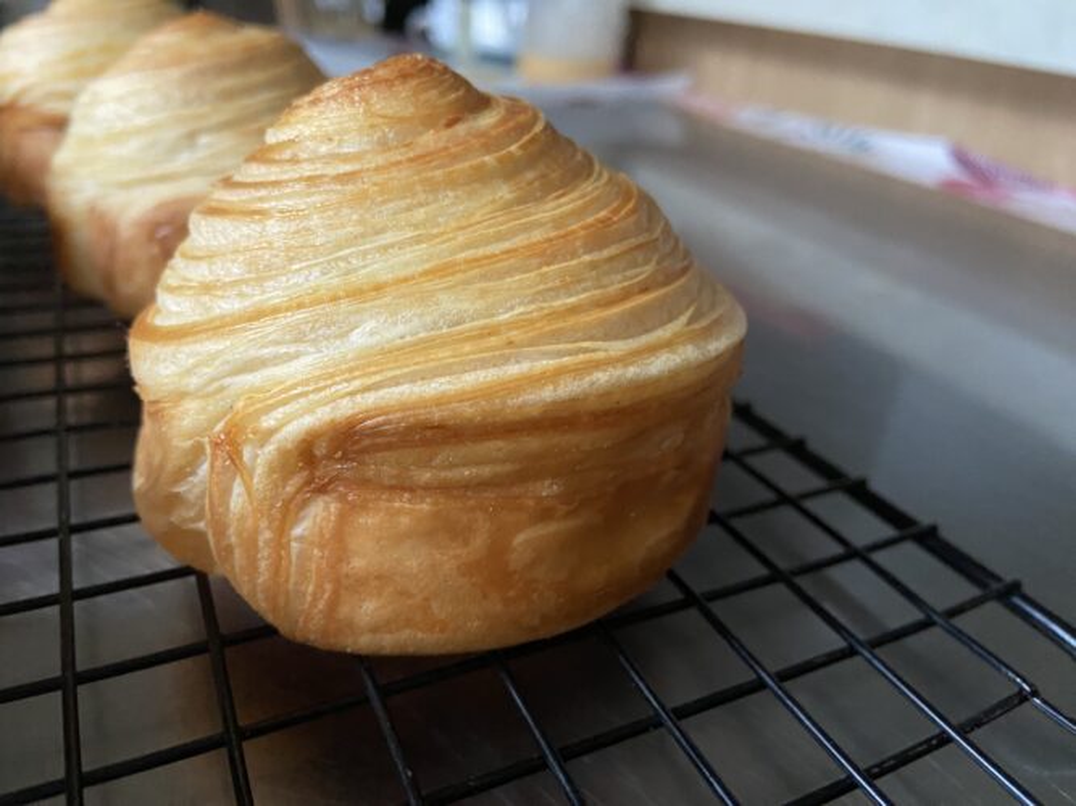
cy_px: 403
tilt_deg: -27.9
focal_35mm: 25
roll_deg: -6.0
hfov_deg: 69.4
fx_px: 777
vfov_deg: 54.9
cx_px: 538
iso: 500
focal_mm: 4.25
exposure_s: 1/33
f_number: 1.8
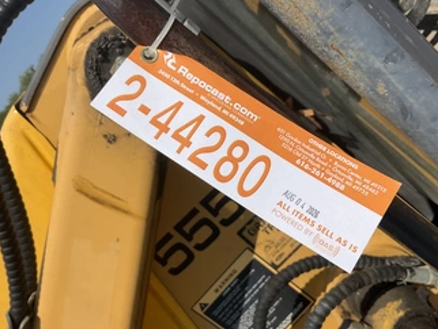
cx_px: 234
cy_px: 156
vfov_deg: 39.7
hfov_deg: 51.3
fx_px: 456
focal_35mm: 36
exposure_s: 1/4065
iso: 25
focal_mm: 3
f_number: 1.8
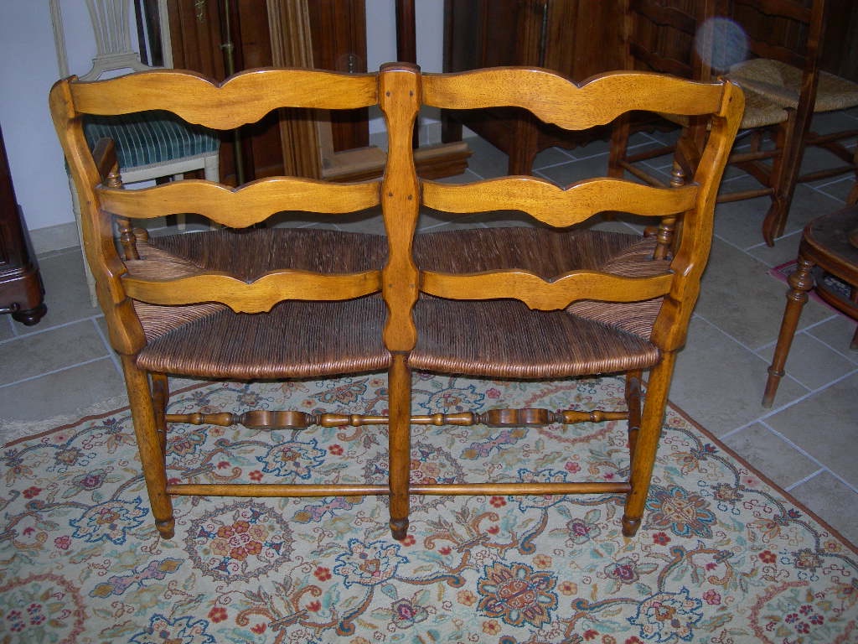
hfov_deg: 49.0
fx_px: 942
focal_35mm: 38
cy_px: 322
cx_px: 429
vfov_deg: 37.7
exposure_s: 1/60.1
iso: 109
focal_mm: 7.8
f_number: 2.8
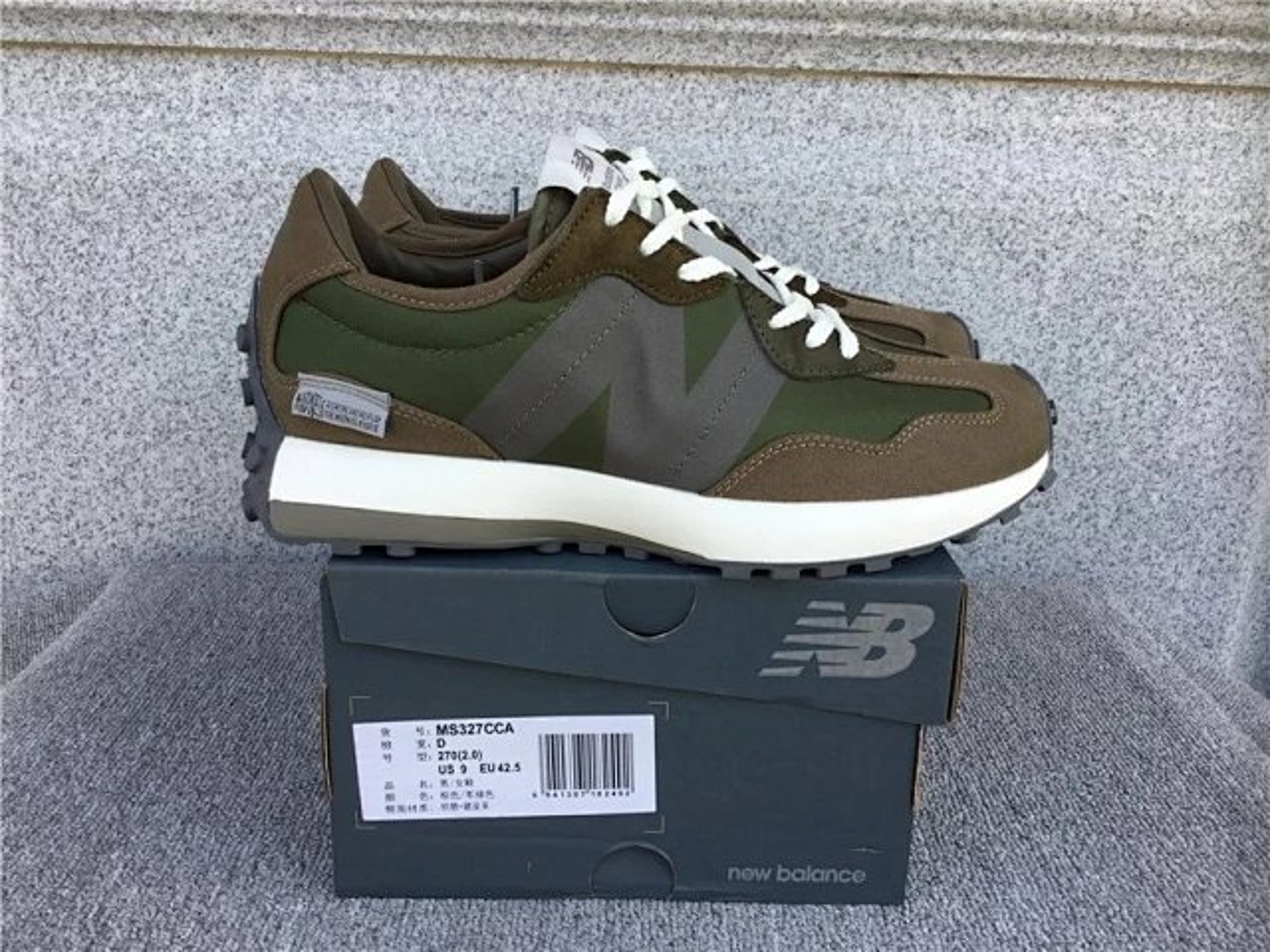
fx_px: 1137
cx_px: 635
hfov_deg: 58.4
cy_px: 476
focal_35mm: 31
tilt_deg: -17.6
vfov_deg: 45.4
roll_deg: -1.8
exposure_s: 1/133
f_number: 2.4
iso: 25
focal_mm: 3.3
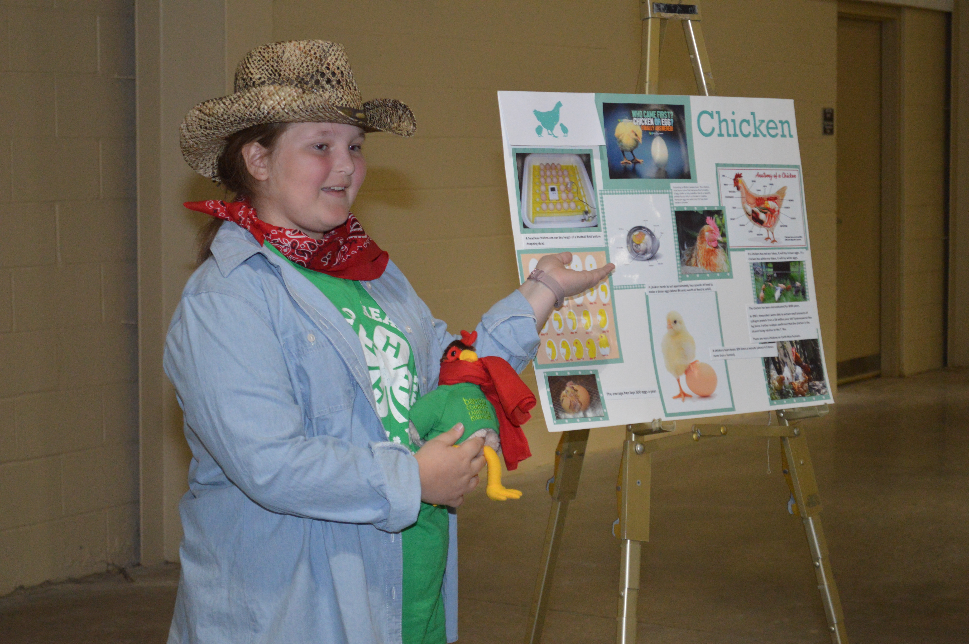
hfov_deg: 24.6
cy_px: 322
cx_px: 484
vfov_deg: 16.5
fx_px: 2219
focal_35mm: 82
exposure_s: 1/60
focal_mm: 55
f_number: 5.6
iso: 2000
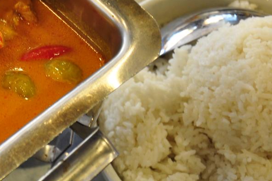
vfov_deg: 9.6
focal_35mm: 141
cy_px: -7
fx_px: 1067
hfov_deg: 14.0
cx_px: -76
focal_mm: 35
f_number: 4.5
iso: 500
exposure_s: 1/10
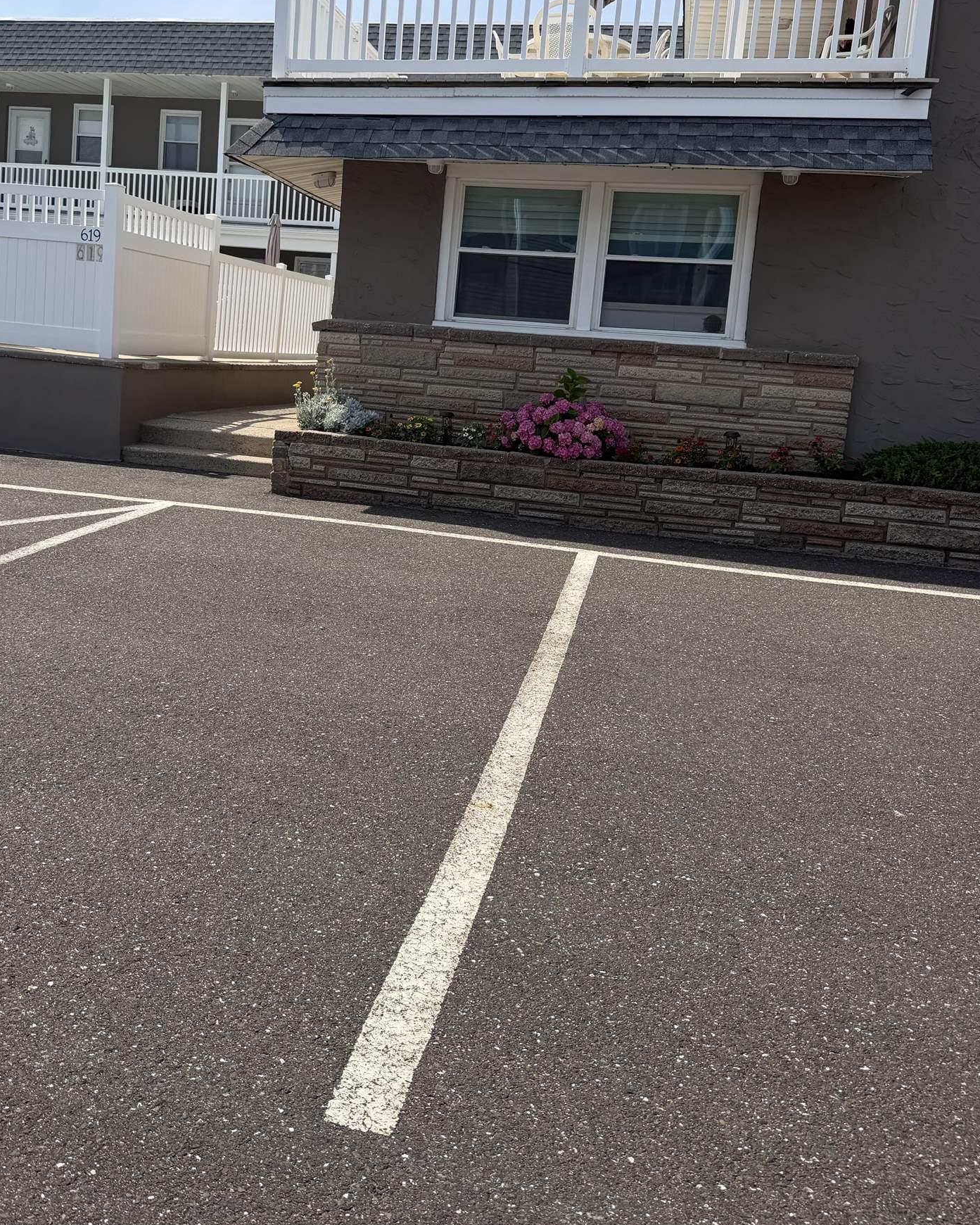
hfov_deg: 46.8
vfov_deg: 56.7
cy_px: 480
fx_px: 1124
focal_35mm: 31
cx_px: 391
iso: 80
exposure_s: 1/4975
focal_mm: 6.76
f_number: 1.78
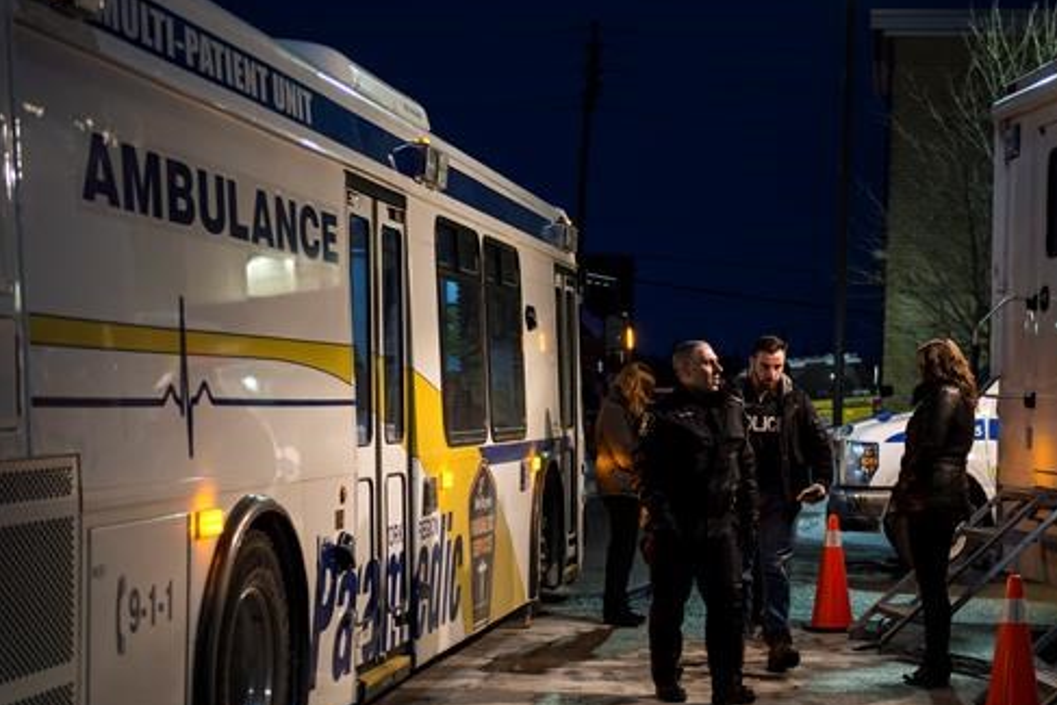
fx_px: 2349
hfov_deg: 25.3
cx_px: 614
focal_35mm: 80
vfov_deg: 17.0
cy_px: 445
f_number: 2.8
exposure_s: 1/250
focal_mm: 60
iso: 1600
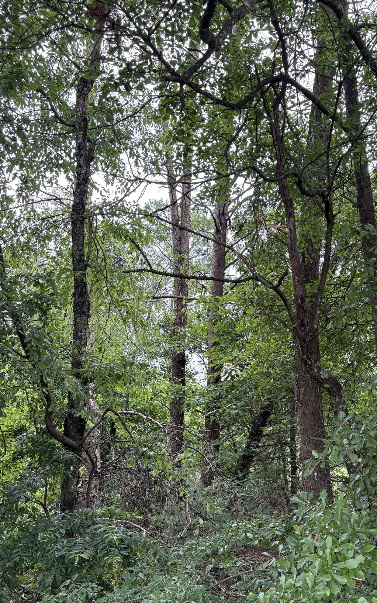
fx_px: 526
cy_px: 343
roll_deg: +3.4
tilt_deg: +12.5
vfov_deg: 59.4
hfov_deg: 39.0
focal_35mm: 32
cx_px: 251
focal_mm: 5.96
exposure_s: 1/459
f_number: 1.6
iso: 64
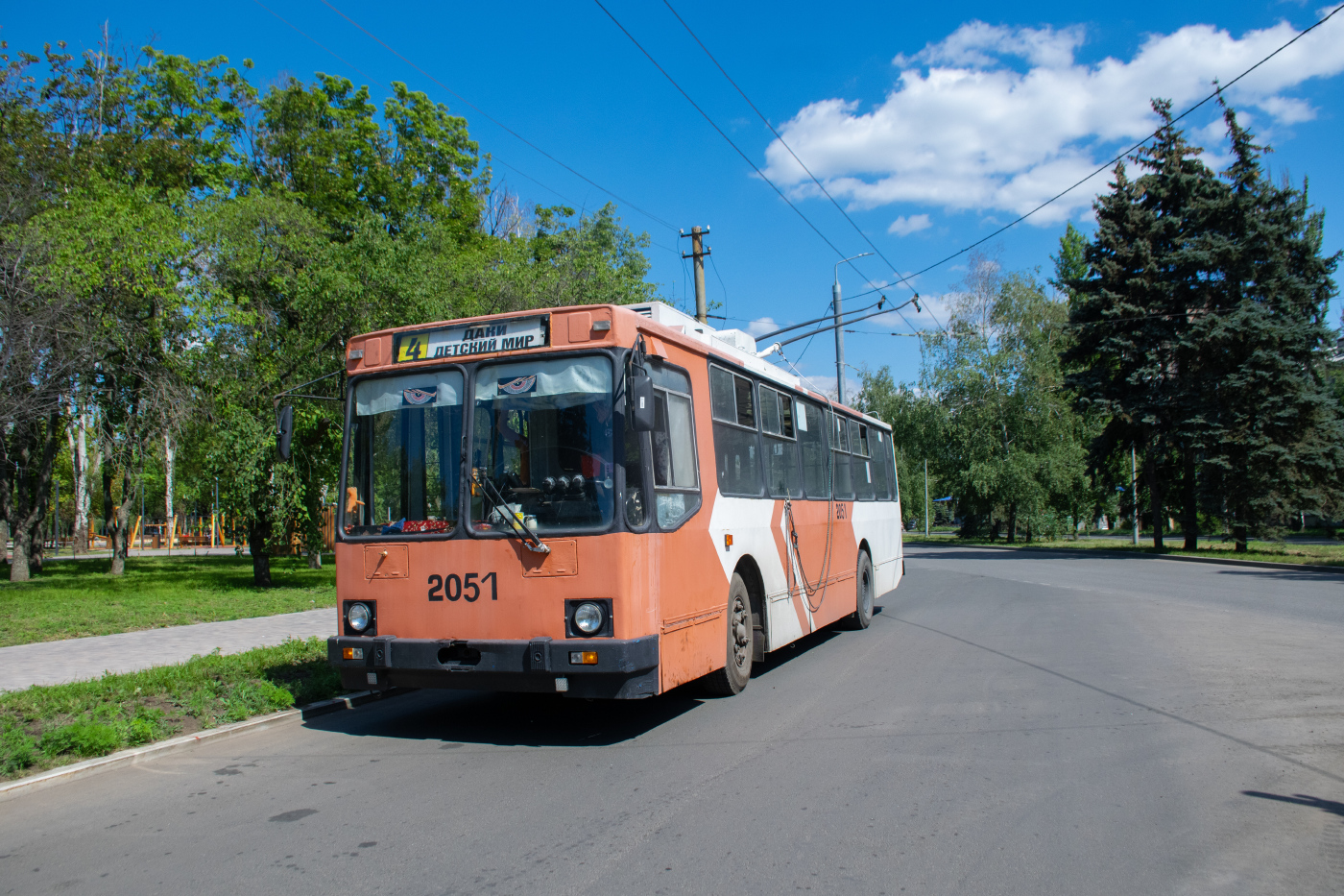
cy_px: 448
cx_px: 672
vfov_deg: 47.9
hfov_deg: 67.4
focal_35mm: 27
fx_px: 1008
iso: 400
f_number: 6.3
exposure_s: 1/1600
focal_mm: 18
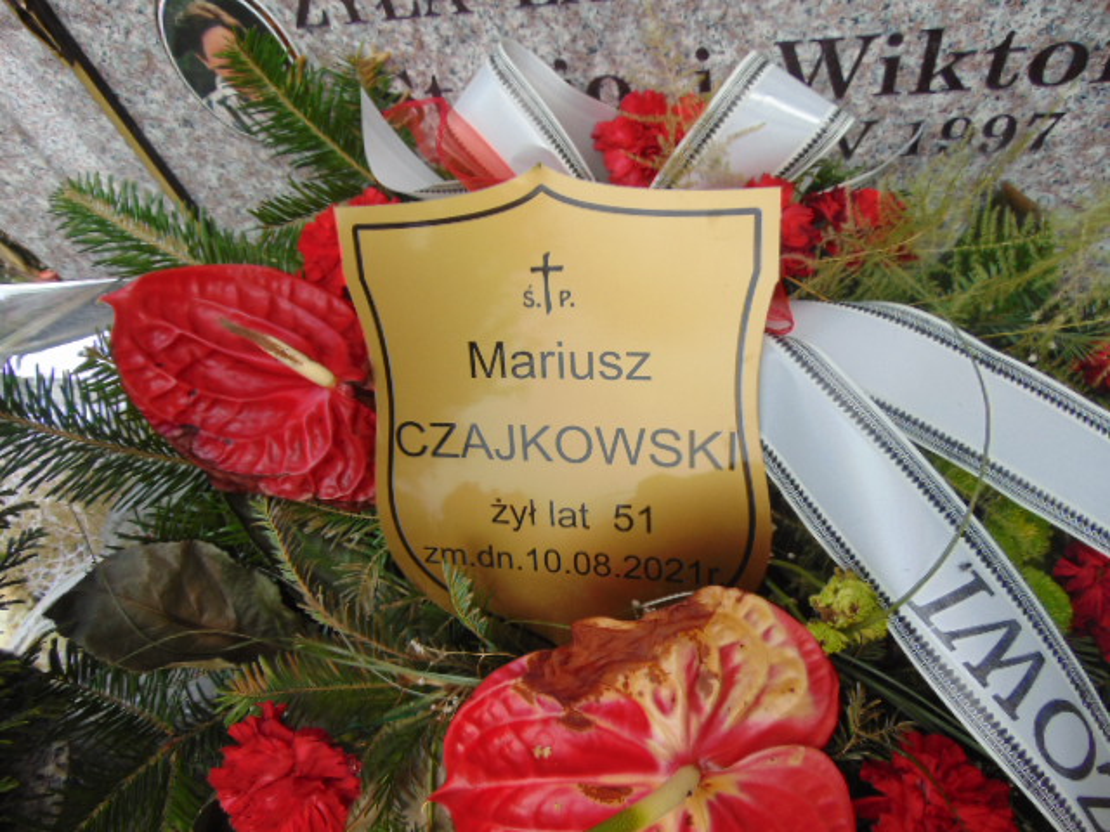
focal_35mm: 25
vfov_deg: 54.9
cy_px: 416
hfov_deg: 69.4
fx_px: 802
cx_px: 555
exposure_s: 1/800
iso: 80
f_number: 3
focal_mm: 4.5
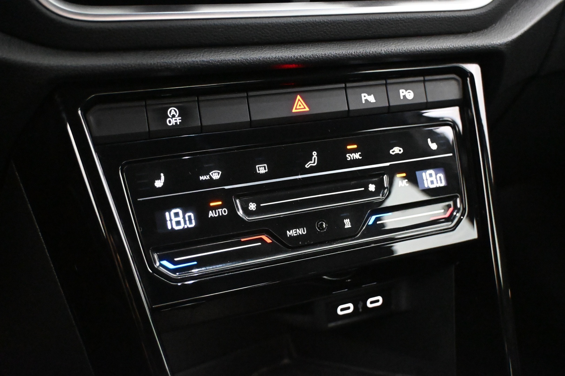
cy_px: 188
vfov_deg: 32.4
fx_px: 647
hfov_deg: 47.2
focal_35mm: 41
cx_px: 282
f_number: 4.5
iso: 12800
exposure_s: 1/40
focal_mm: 27.5
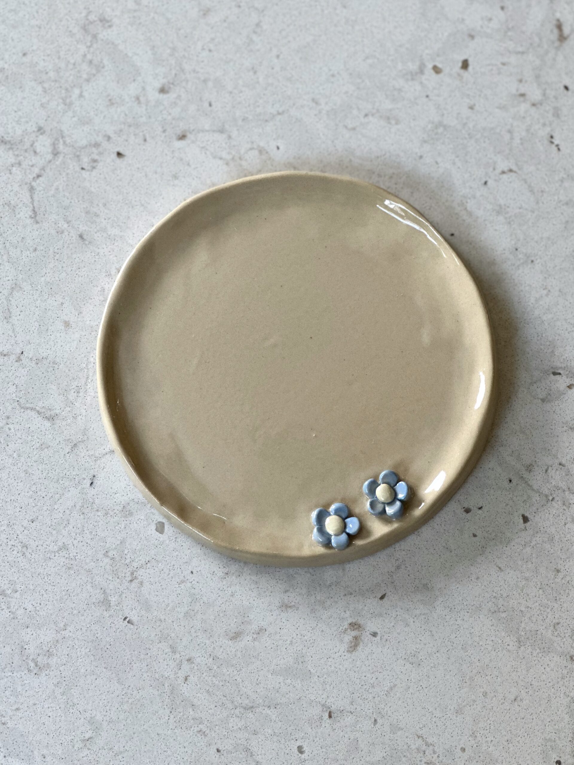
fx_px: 1702
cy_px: 382
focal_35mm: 77
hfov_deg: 19.1
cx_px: 287
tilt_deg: -78.4
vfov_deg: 25.3
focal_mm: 9
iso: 80
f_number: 2.8
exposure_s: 1/121
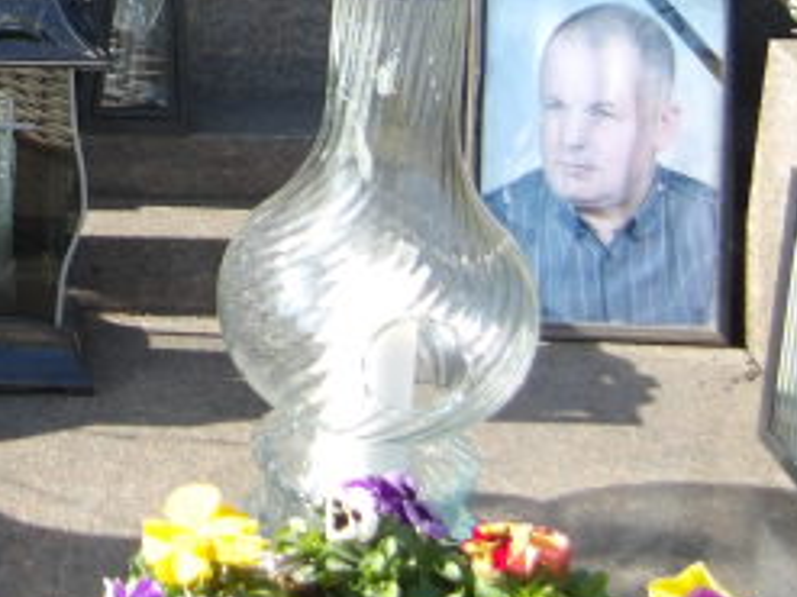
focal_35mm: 109
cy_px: -132
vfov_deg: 13.2
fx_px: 2508
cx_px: -165
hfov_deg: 17.2
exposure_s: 1/210
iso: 100
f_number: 3.7
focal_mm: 7.6
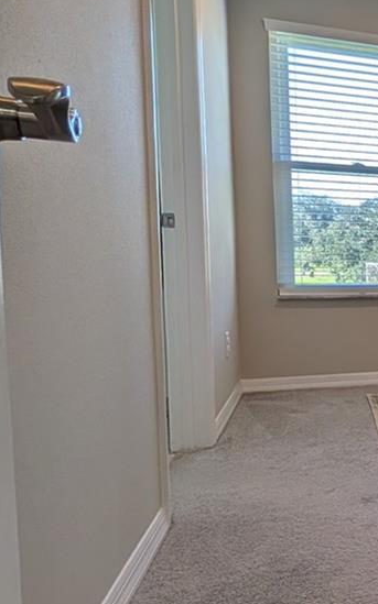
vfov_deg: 52.8
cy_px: 304
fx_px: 610
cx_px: 682
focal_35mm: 37
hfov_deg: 21.7
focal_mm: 2.02
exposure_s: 1/236
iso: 52
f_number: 1.7
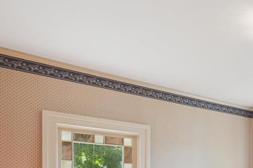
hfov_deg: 38.2
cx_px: 287
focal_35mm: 41
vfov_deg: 29.3
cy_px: 186
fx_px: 288
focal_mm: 17
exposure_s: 1/20
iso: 400
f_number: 9
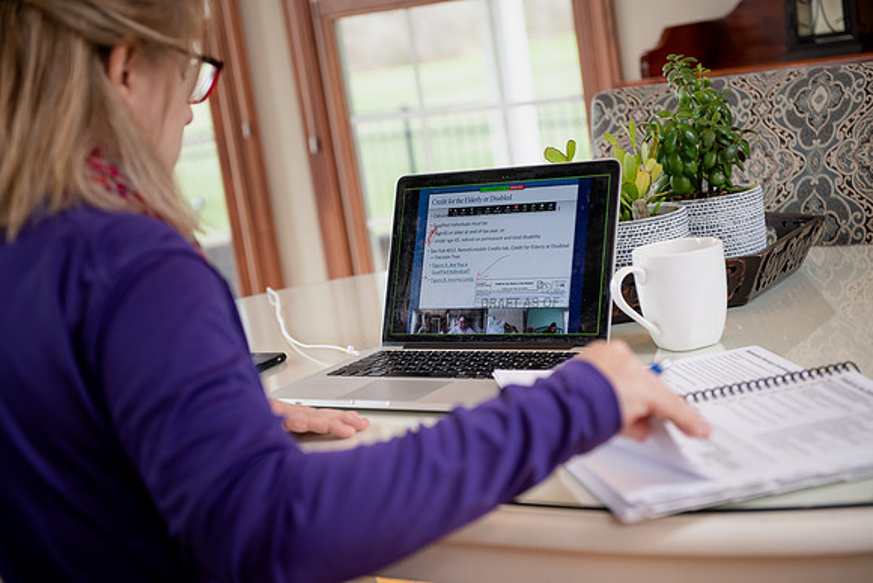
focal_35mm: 62
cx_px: 436
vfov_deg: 21.9
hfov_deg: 32.4
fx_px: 1504
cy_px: 292
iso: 400
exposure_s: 1/200
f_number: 3.5
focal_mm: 62
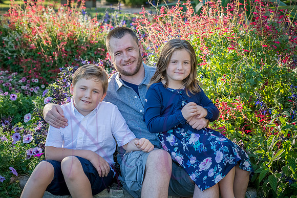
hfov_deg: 22.1
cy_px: 99
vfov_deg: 14.9
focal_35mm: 92
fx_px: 759
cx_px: 148
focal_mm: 92
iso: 800
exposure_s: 1/320
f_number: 8
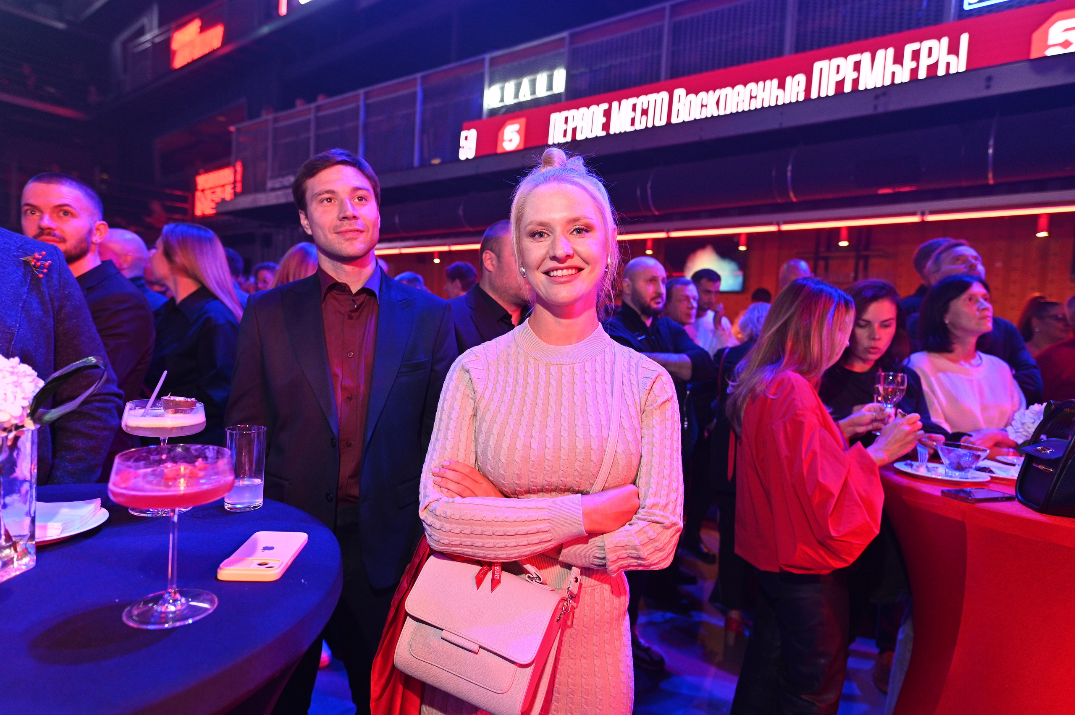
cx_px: 538
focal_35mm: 20
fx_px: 597
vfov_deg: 61.9
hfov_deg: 84.0
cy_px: 358
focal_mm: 20
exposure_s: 1/160
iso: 800
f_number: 2.8
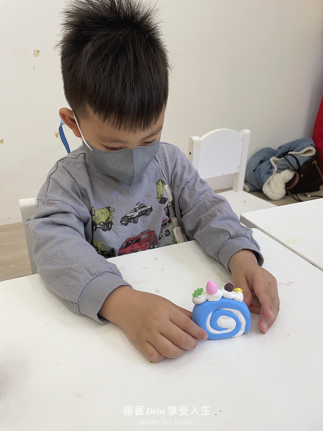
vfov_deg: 67.3
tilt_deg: -26.6
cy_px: 216
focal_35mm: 26
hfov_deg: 53.1
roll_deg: +1.6
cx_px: 162
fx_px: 323
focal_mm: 4.2
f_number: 1.6
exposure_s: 1/120
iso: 32
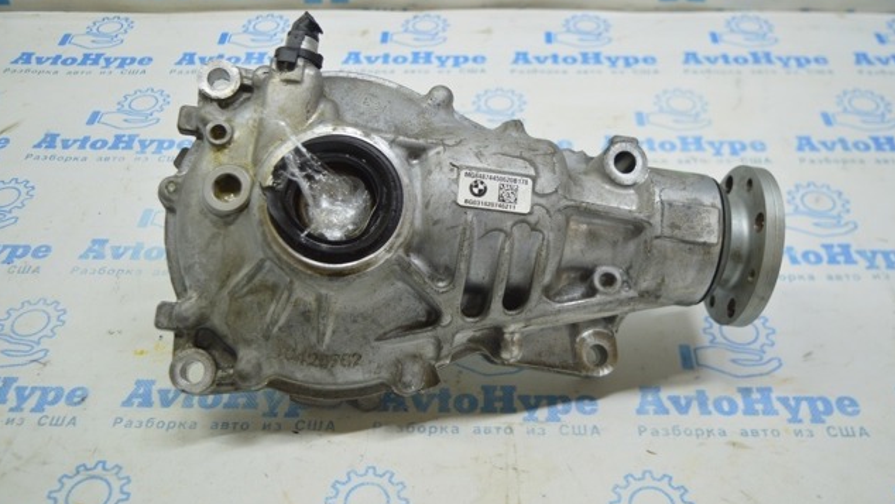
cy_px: 232
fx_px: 902
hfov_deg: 52.8
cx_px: 448
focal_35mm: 38
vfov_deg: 31.2
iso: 400
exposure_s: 1/40
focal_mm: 24
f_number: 4
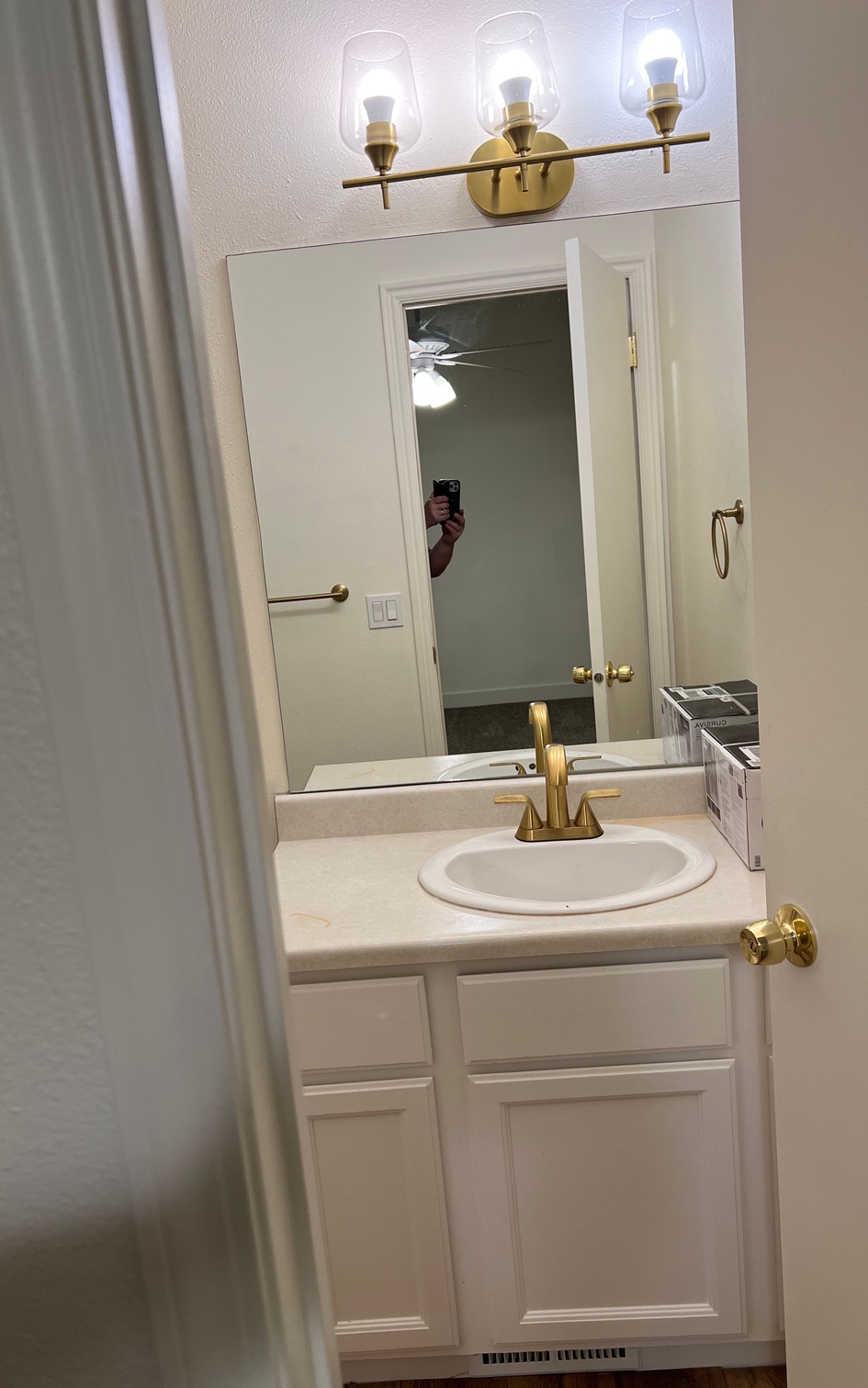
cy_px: 702
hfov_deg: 44.5
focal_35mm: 28
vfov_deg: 66.5
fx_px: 1060
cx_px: 412
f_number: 1.5
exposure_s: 1/120
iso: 80
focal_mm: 5.7
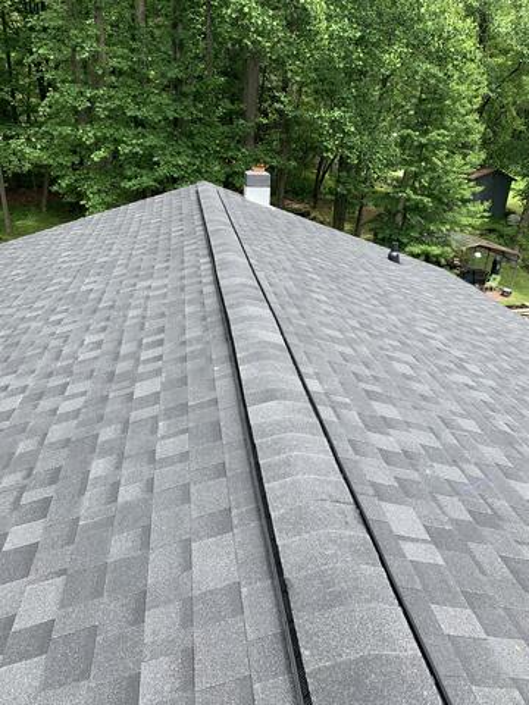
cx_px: 264
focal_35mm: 26
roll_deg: -1.5
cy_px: 352
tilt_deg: -20.9
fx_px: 530
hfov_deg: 53.1
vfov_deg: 67.3
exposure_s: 1/476
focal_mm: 4.25
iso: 25
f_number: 1.8
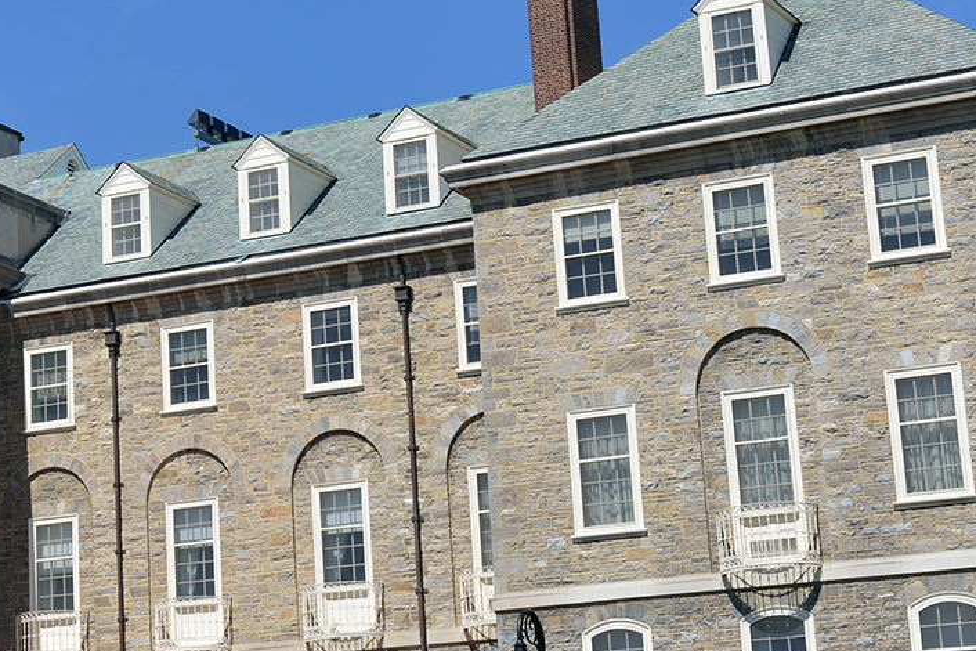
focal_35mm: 102
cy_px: 168
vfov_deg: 13.4
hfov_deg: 19.3
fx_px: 2766
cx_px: -50
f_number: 10
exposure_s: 1/100
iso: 200
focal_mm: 36
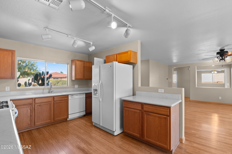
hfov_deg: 96.8
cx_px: 116
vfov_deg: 73.7
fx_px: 103
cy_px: 77
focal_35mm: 16
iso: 1250
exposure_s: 1/4
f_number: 22
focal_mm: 16
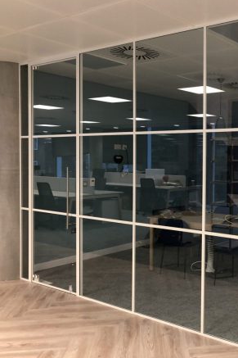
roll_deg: -0.3
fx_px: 397
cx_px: 219
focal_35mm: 40
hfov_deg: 31.6
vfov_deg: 48.5
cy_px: 176
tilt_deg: -2.3
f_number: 1.8
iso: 64
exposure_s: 1/17
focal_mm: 4
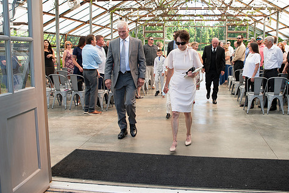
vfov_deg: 37.8
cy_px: 85
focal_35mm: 35
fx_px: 281
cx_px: 172
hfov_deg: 54.1
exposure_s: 1/200
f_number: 5
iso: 160
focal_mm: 26
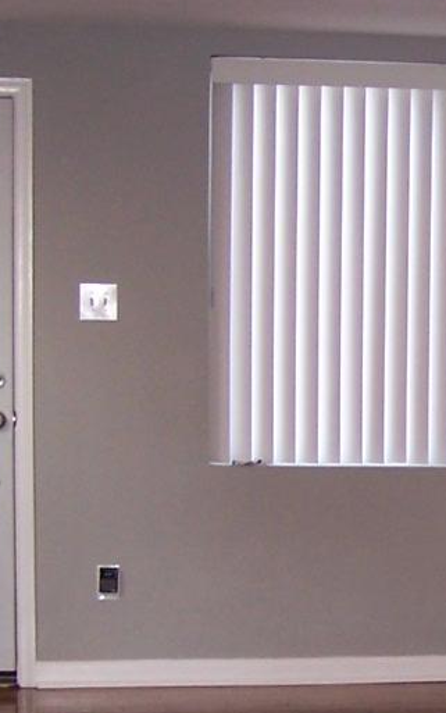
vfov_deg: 16.0
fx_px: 2526
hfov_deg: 9.6
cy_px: 463
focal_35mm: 130
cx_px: 773
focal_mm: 6.3
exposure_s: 1/60
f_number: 2.8
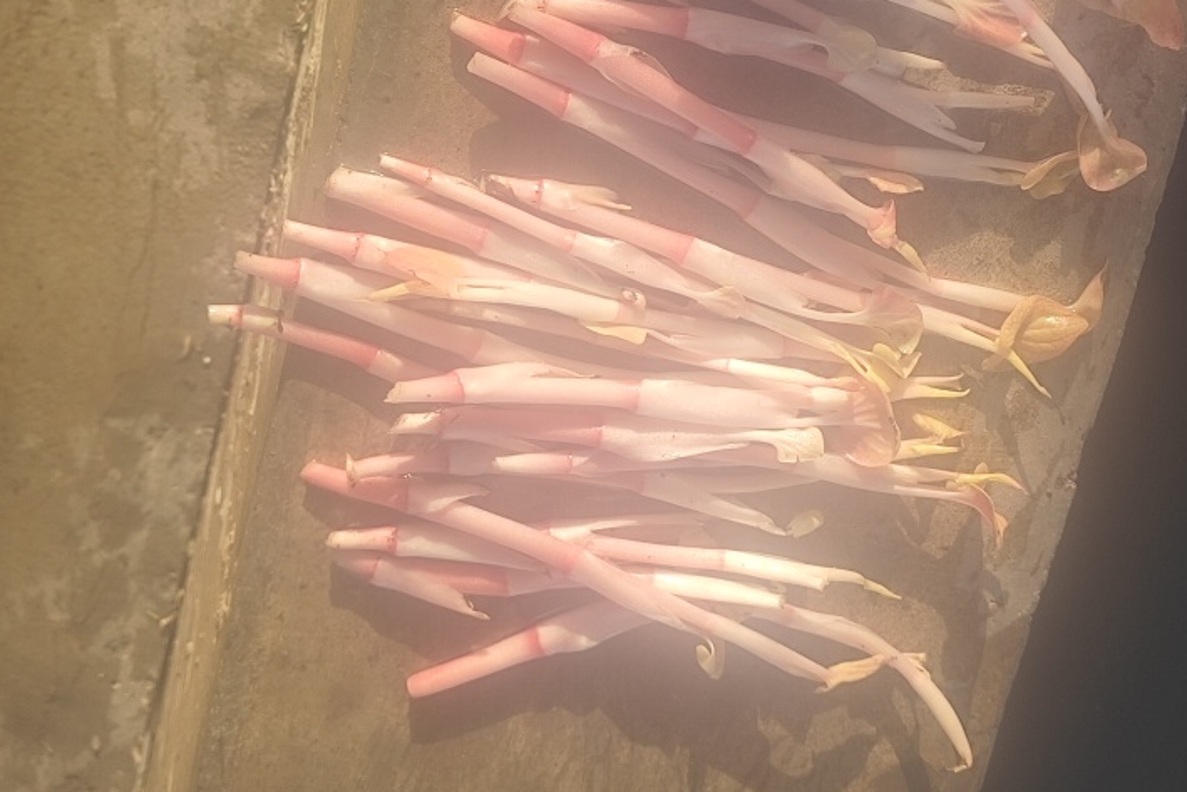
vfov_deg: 34.0
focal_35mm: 36
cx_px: 666
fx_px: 1187
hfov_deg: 53.0
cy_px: 19
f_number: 1.8
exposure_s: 1/297
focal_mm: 5.43
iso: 50
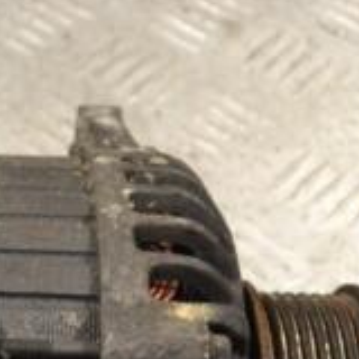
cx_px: -92
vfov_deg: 13.8
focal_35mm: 124
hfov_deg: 13.6
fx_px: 1455
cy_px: 397
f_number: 8
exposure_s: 1/250
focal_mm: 26
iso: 3200
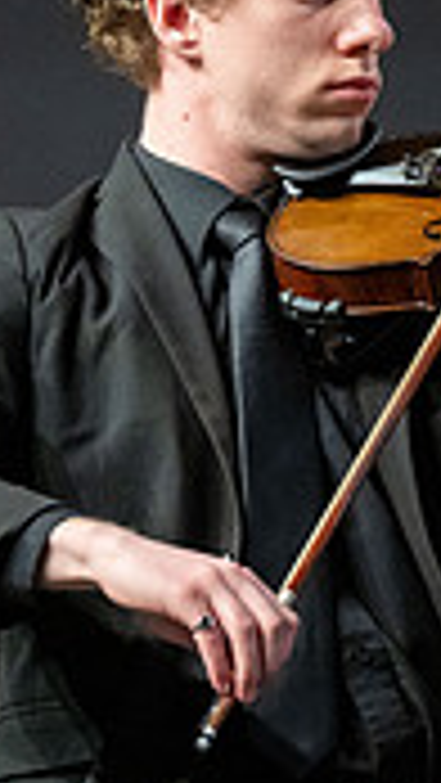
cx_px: 90
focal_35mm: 700
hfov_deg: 1.7
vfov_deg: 3.1
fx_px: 14538
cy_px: 317
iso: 2500
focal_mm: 200
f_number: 2.8
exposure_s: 1/400
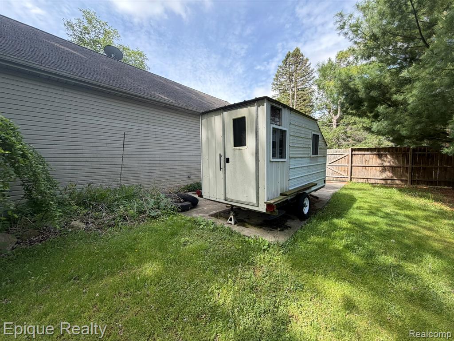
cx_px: 227
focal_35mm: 14
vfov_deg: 85.7
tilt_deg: -3.3
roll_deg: +0.6
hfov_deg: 102.1
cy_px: 170
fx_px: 184
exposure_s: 1/502
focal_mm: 2.22
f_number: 2.2
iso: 50
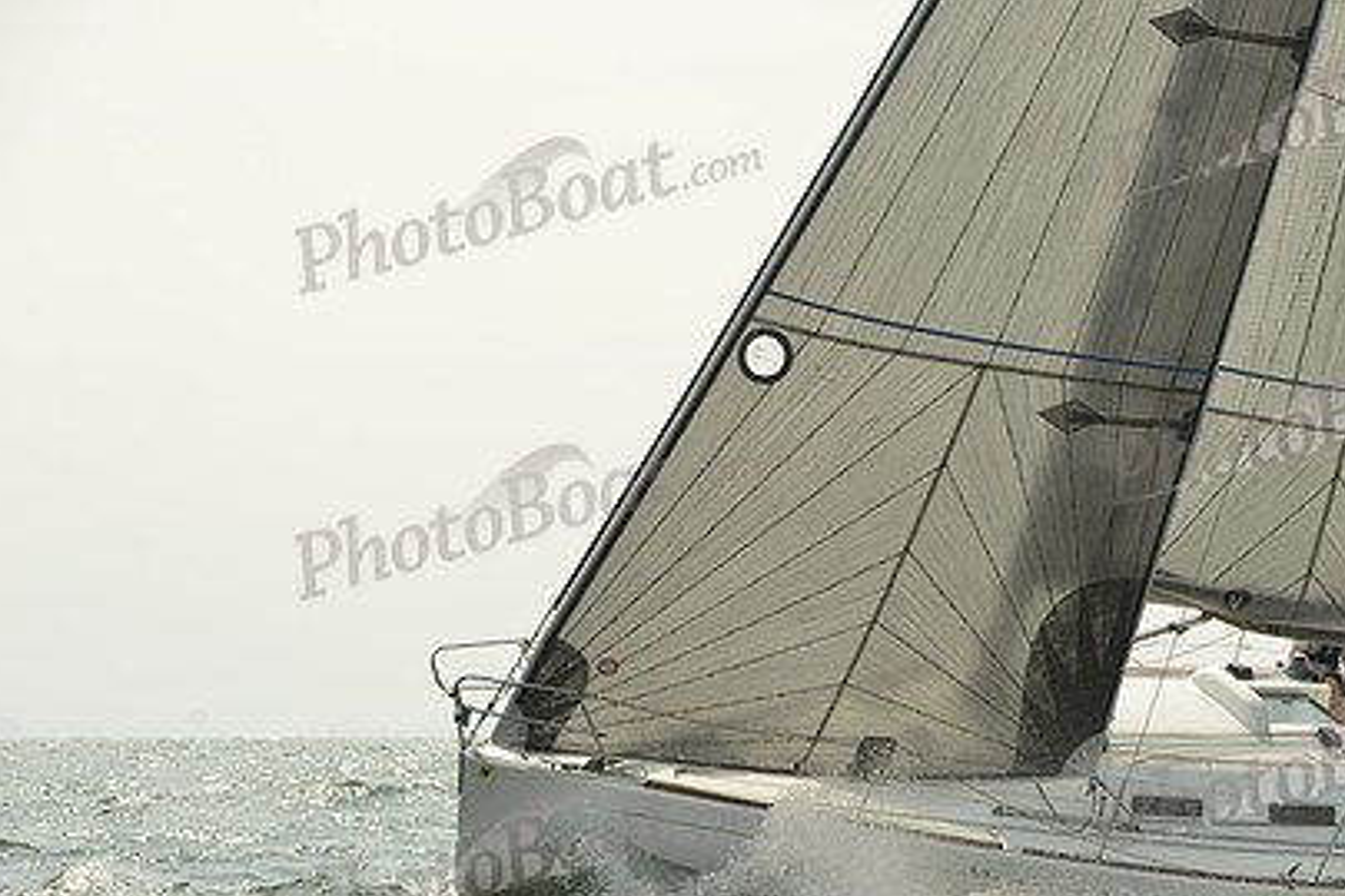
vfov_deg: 8.3
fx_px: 6201
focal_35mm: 166
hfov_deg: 12.4
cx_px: 937
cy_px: 639
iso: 320
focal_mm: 116
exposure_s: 1/1250
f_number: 9
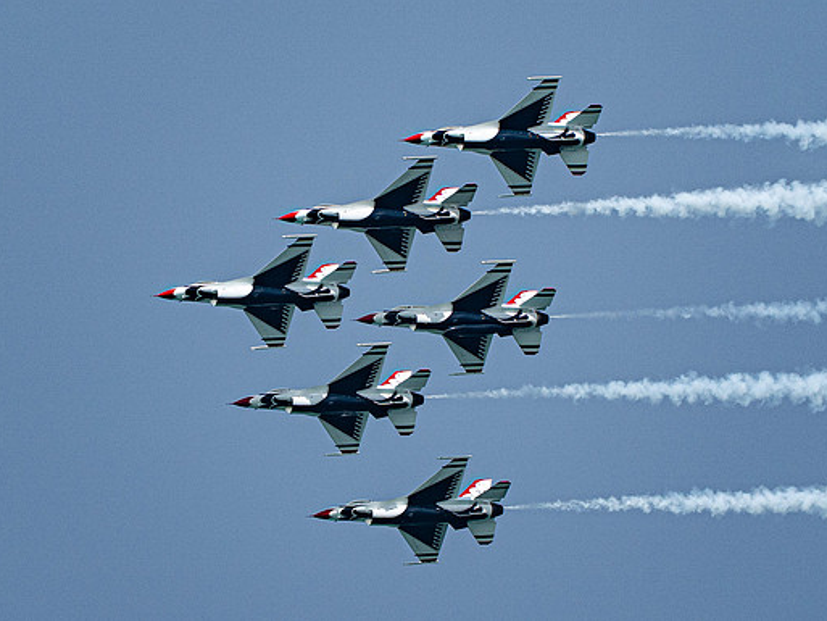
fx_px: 20551
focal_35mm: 860
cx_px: 406
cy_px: 276
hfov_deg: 2.3
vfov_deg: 1.7
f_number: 10
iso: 640
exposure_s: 1/2000
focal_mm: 400
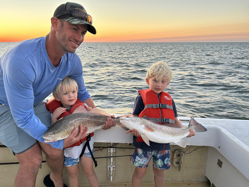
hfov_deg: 67.3
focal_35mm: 26
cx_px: 124
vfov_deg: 53.1
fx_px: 187
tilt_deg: -14.7
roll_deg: +0.4
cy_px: 94
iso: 80
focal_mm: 5.7
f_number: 1.5
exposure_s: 1/121
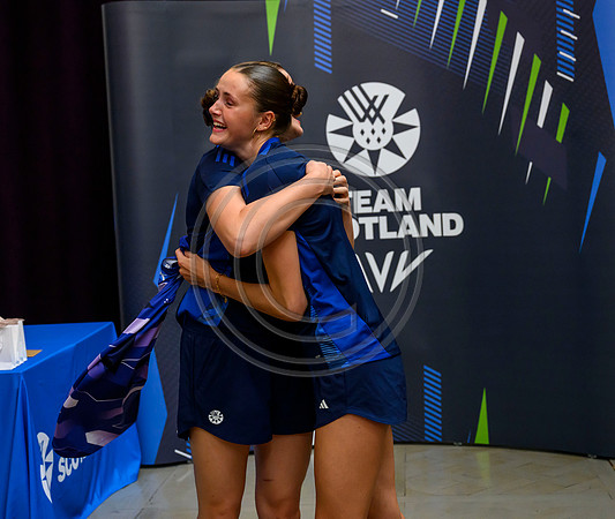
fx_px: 1113
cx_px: 273
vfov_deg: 26.2
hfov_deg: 30.9
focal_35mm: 60
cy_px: 215
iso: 4000
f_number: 3.5
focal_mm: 44
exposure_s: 1/320
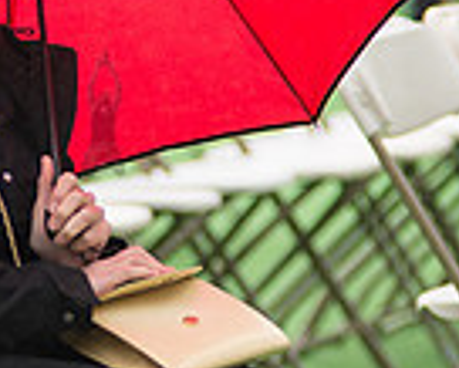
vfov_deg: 2.3
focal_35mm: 670
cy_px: 61
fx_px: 9108
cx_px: -51
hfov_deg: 2.9
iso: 320
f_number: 3.2
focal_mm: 145
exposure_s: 1/1600
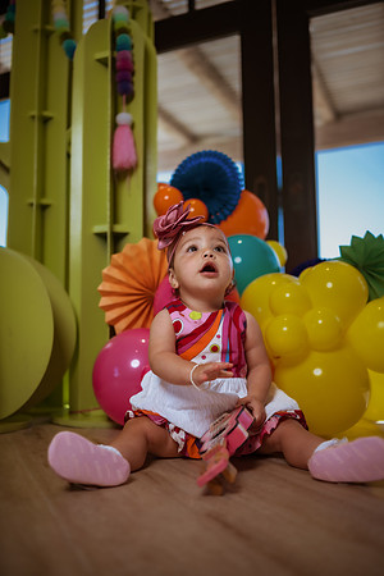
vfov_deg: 54.4
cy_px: 288
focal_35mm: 35
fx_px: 560
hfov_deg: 37.9
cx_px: 192
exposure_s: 1/1250
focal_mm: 35
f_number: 1.8
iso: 160
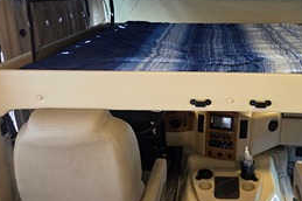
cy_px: 46
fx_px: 310
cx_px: 216
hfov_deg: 50.4
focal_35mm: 37
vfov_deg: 34.9
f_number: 1.8
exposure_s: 1/120
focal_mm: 5.4
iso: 1000
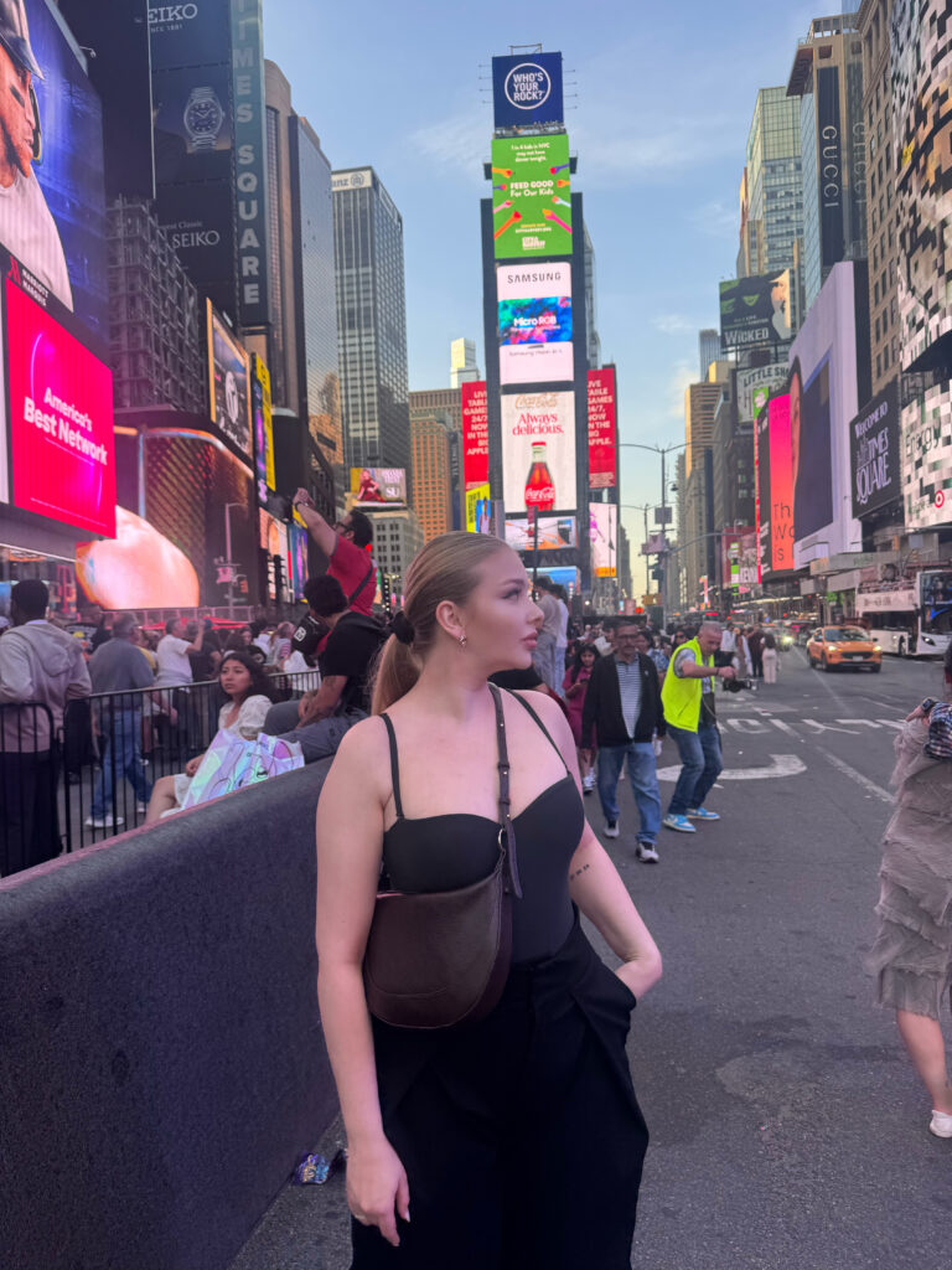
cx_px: 476
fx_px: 880
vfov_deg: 71.6
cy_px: 635
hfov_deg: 56.8
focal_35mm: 24
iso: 80
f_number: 1.78
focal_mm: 6.76
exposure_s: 1/430
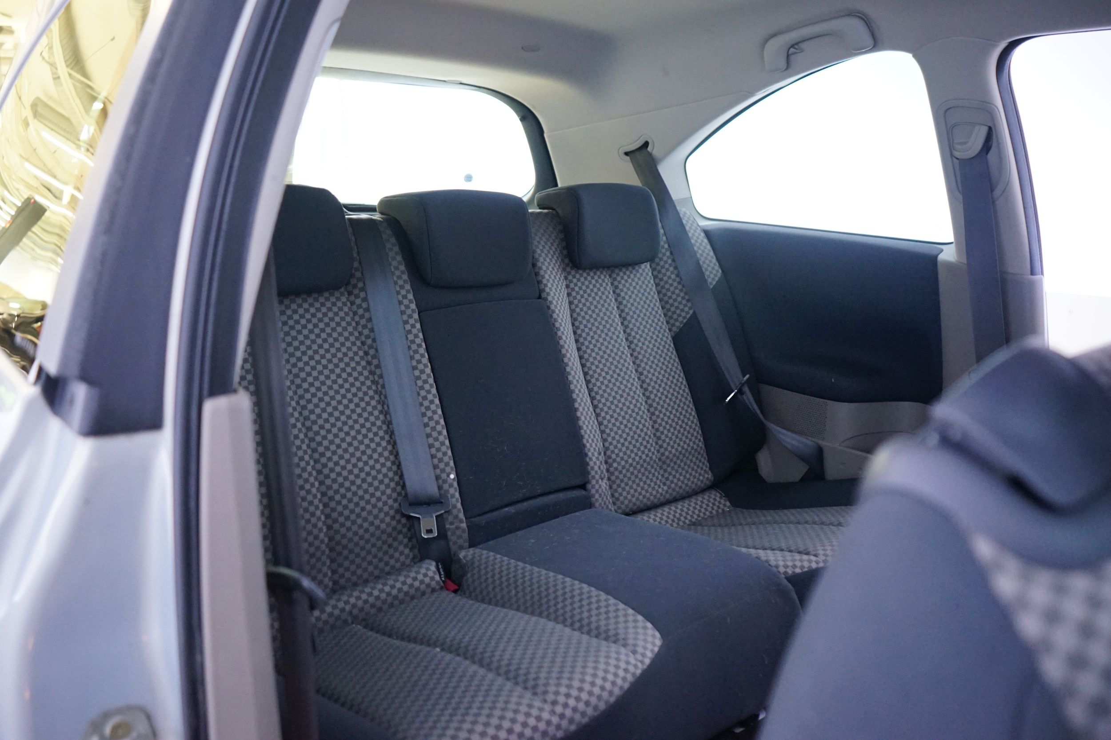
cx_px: 556
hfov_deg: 63.7
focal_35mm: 29
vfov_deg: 45.0
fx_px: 895
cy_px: 370
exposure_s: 1/30
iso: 3200
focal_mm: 29
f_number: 3.5
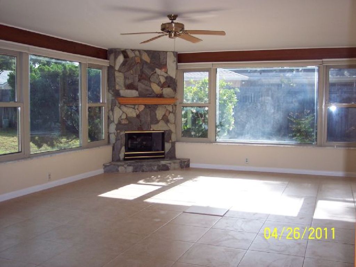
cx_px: 178
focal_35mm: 38
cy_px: 134
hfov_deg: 49.0
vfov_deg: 37.7
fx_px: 391
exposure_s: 1/500
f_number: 2.8
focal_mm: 8
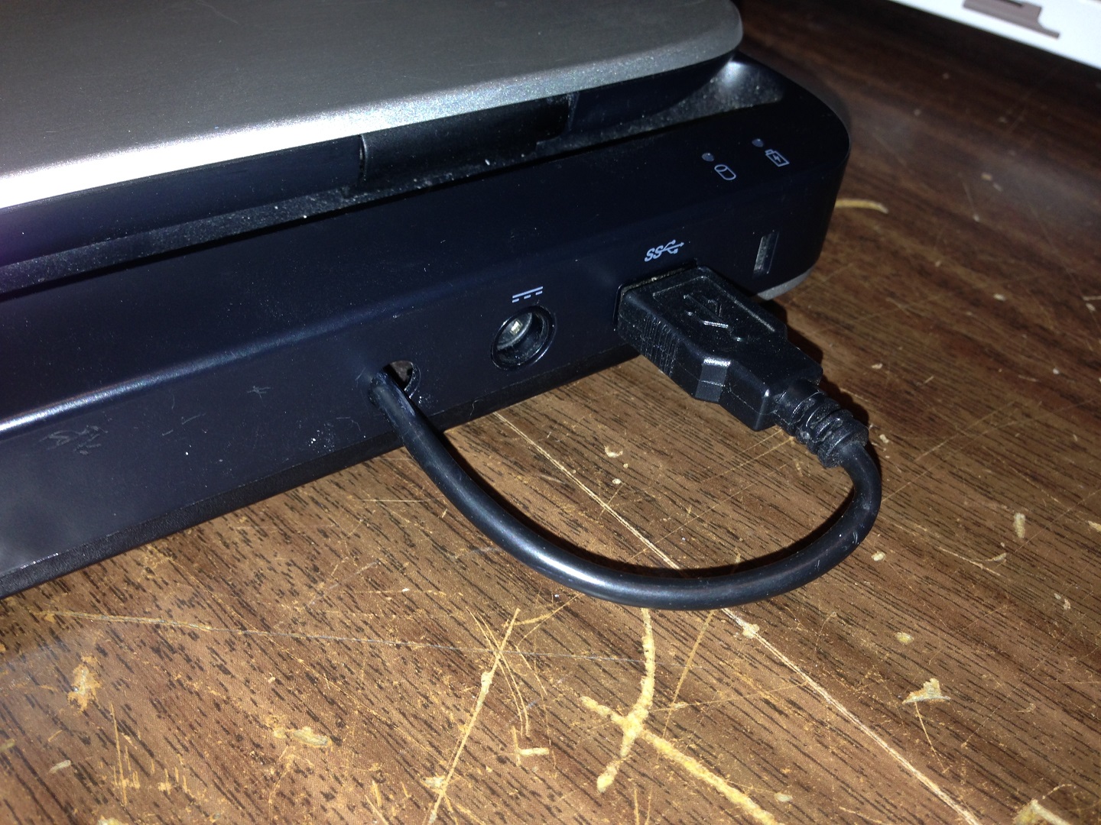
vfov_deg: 42.9
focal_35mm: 33
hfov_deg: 55.4
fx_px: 1050
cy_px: 412
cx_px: 550
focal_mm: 4.12
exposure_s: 1/28
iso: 50
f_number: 2.4
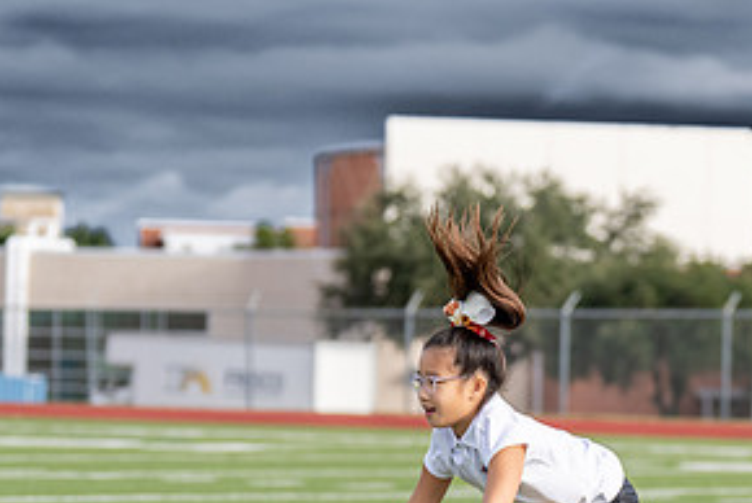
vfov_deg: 5.2
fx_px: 5520
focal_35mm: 264
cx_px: 533
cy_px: 495
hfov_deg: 7.8
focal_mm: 88
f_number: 2.8
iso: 250
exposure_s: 1/2500
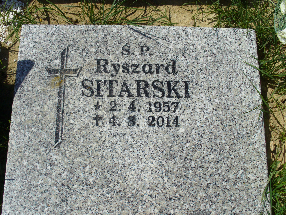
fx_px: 347
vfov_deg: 34.3
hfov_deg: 44.8
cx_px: 143
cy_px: 108
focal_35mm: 42
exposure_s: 1/500
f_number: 5.8
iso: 80
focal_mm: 7
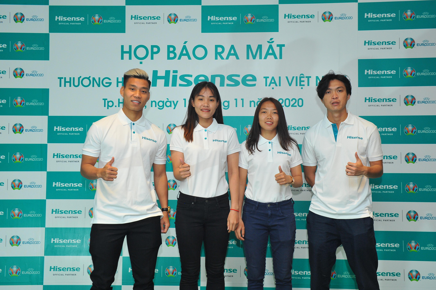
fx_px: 508
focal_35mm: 42
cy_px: 145
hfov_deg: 46.4
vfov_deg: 31.9
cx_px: 218
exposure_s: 1/100
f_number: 4.5
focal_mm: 42
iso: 1600
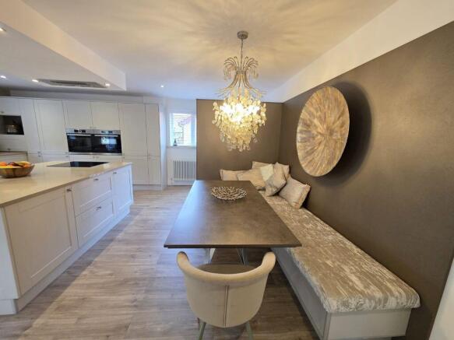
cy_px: 170
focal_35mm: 13
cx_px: 227
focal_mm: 2.2
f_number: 1.9
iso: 250
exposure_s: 1/100
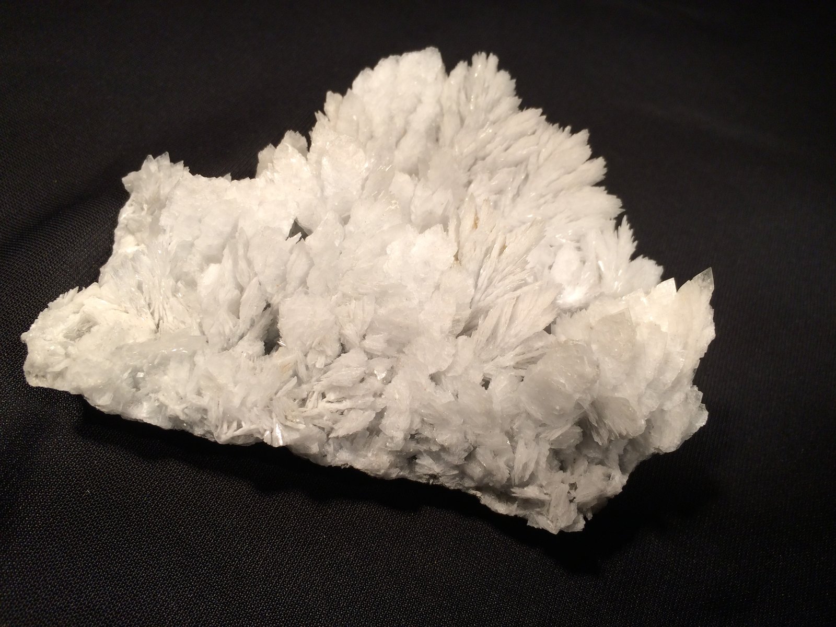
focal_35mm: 29
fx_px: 700
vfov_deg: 48.2
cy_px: 314
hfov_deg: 61.7
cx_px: 418
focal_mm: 4.15
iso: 32
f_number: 2.2
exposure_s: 1/193
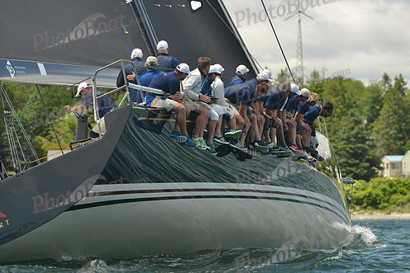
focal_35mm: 193
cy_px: 137
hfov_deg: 10.7
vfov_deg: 7.1
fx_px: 2199
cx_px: 192
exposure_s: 1/800
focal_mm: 165
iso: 400
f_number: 4
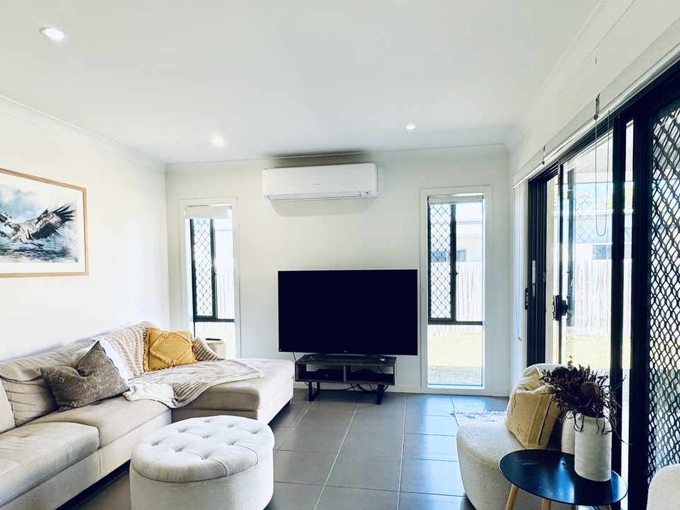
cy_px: 288
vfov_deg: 60.9
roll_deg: +1.4
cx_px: 338
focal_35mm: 22
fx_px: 432
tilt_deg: -1.8
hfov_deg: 76.4
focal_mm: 2.22
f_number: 2.2
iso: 64
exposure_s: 1/99
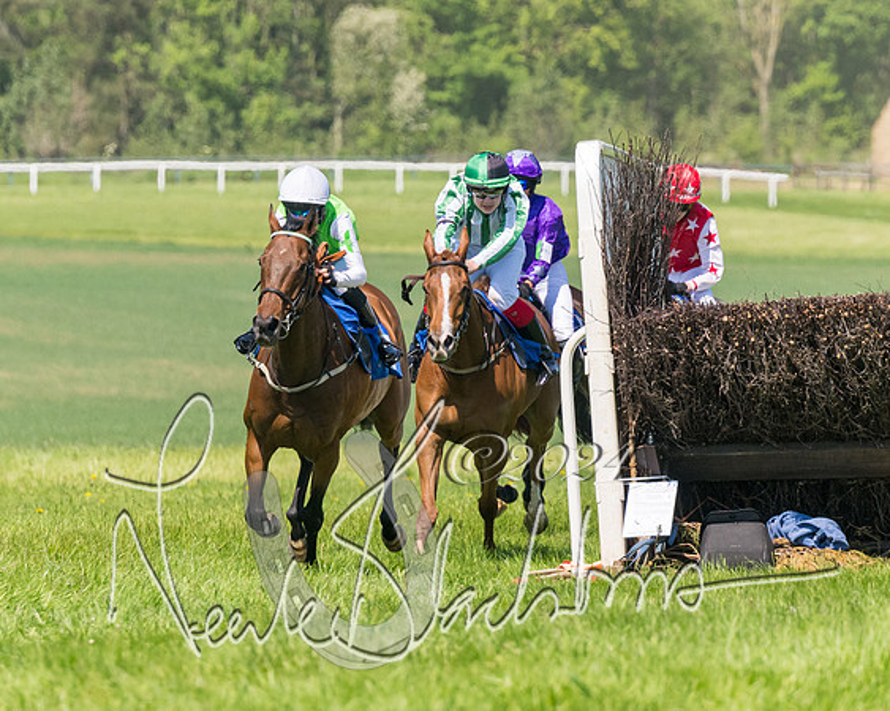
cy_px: 323
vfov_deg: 3.1
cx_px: 285
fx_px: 13280
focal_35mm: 504
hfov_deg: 3.8
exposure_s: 1/2500
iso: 400
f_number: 5
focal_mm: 210
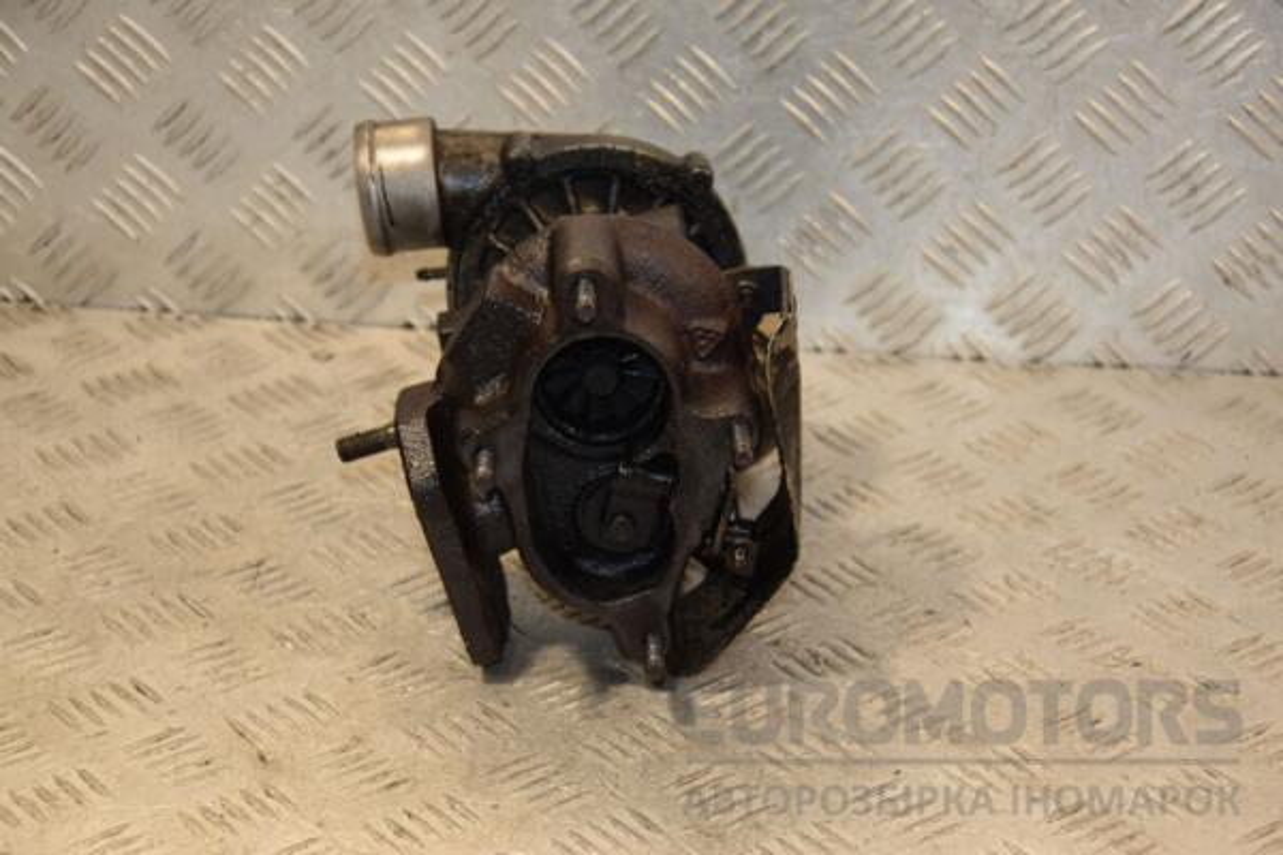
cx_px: 642
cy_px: 428
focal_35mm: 87
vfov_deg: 15.7
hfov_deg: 23.4
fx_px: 3100
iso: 800
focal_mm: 58
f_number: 5
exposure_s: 1/160
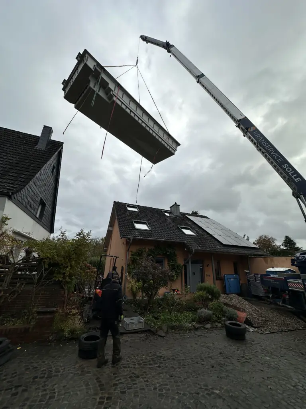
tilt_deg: +20.8
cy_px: 204
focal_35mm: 14
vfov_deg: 102.1
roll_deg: -3.2
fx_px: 165
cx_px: 153
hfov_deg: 85.7
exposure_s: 1/2451
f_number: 2.2
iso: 50
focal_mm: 2.22
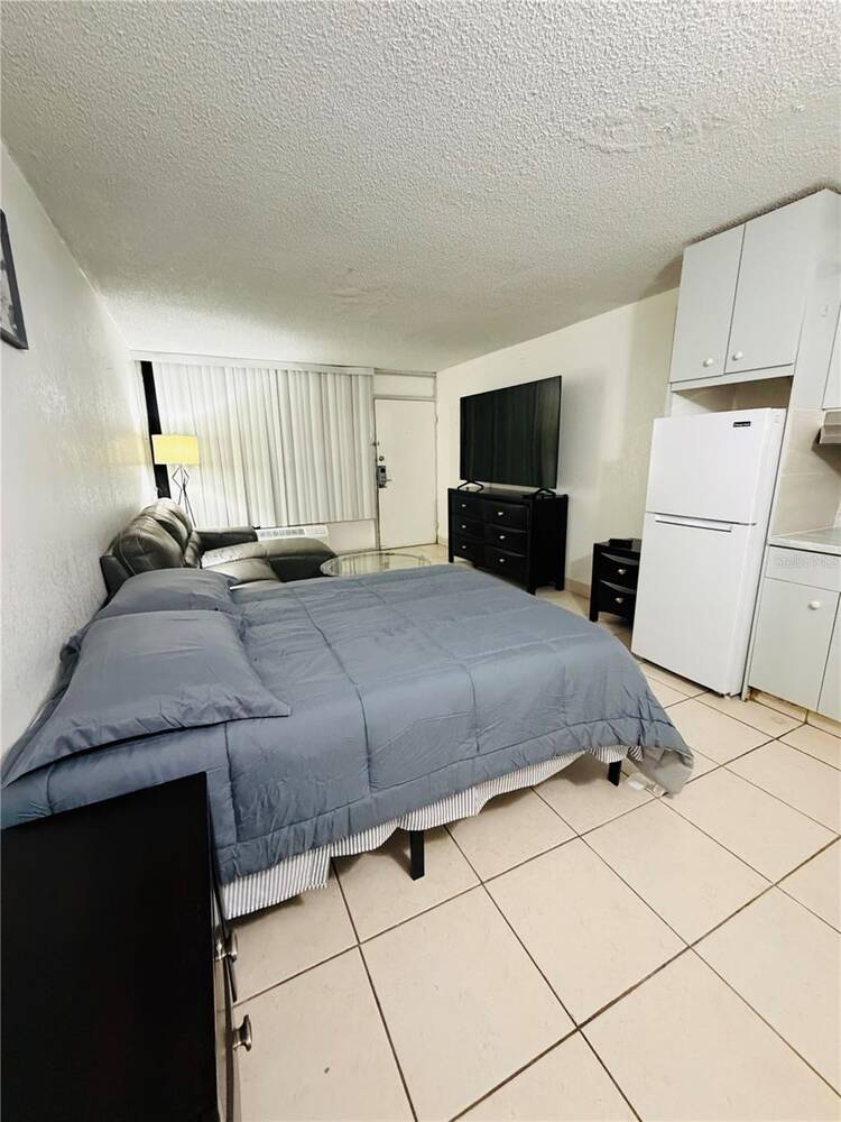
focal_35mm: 14
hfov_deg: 85.7
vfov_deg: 102.1
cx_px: 420
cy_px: 561
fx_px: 454
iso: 640
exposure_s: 1/60
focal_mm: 2.22
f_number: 2.2
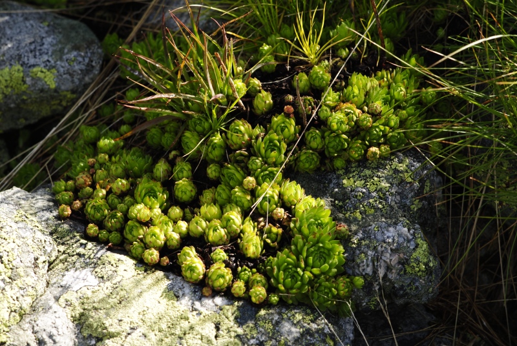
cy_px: 173
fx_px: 1834
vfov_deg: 10.8
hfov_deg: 16.0
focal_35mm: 128
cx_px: 258
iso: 100
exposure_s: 1/100
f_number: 6.3
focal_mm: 85
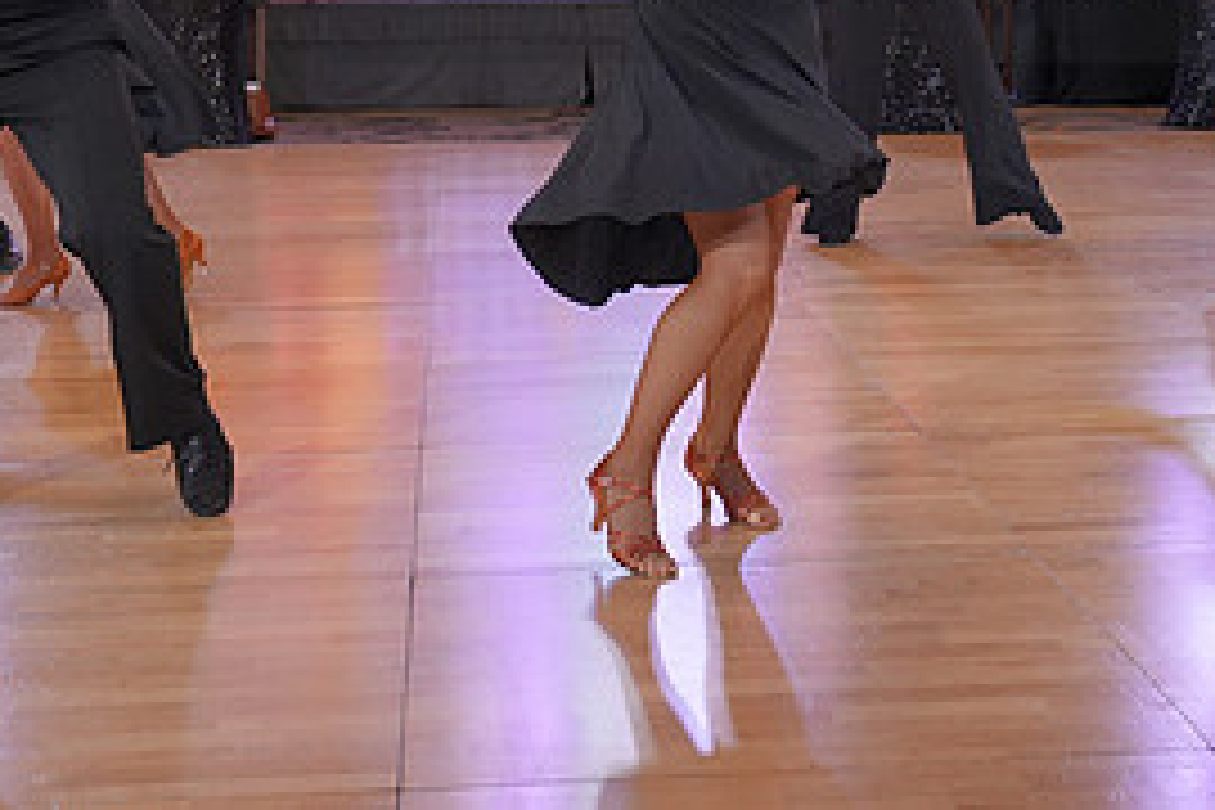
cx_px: 819
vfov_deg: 18.1
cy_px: -56
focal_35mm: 73
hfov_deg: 27.5
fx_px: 2464
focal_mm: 34
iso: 1600
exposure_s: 1/400
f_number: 4
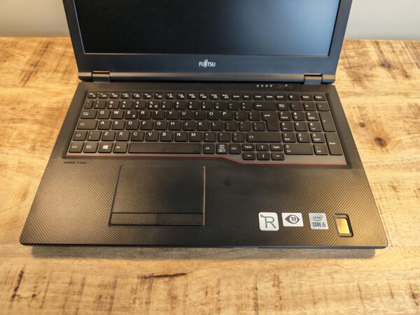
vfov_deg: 58.9
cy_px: 158
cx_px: 210
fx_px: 279
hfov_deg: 73.9
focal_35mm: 23
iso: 80
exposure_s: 1/50
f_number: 1.6
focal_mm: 6.55
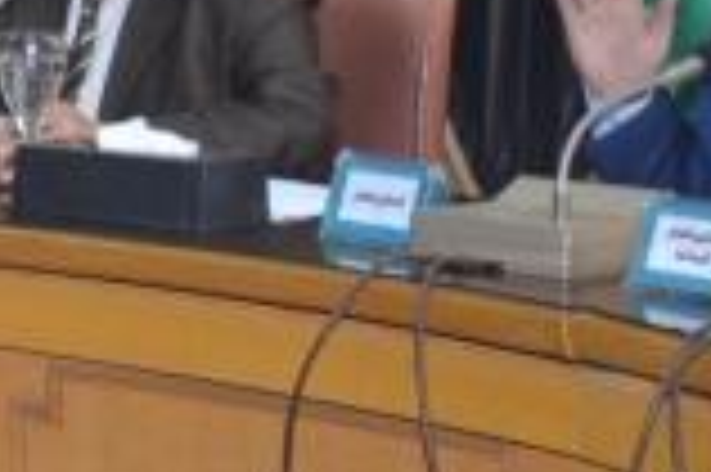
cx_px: -868
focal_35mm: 214
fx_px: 4222
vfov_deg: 6.4
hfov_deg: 8.9
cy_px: -58
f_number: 3.5
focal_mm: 22
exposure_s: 1/60
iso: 800
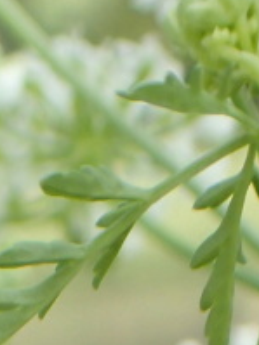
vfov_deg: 7.8
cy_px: 1161
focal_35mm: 206
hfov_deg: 7.1
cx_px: -59
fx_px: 2057
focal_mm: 5.5
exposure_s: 1/200
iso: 100
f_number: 3.2
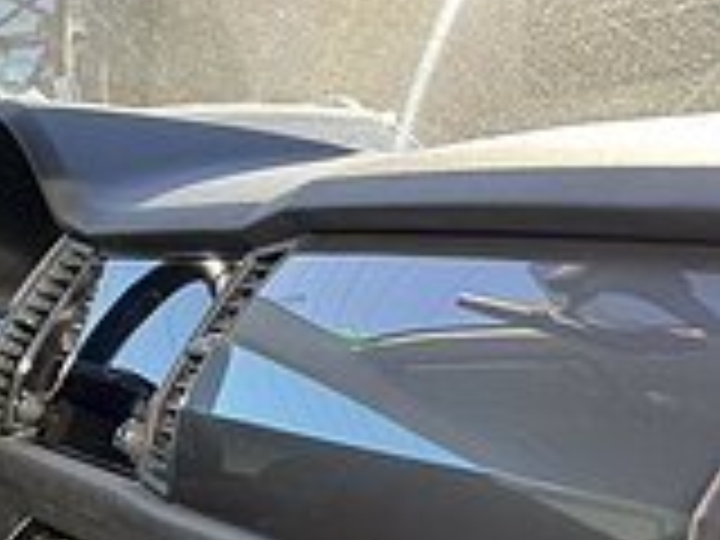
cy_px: 565
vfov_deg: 17.5
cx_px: -508
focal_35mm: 82
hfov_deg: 19.2
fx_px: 1706
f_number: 1.78
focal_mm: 6.76
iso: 100
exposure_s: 1/353
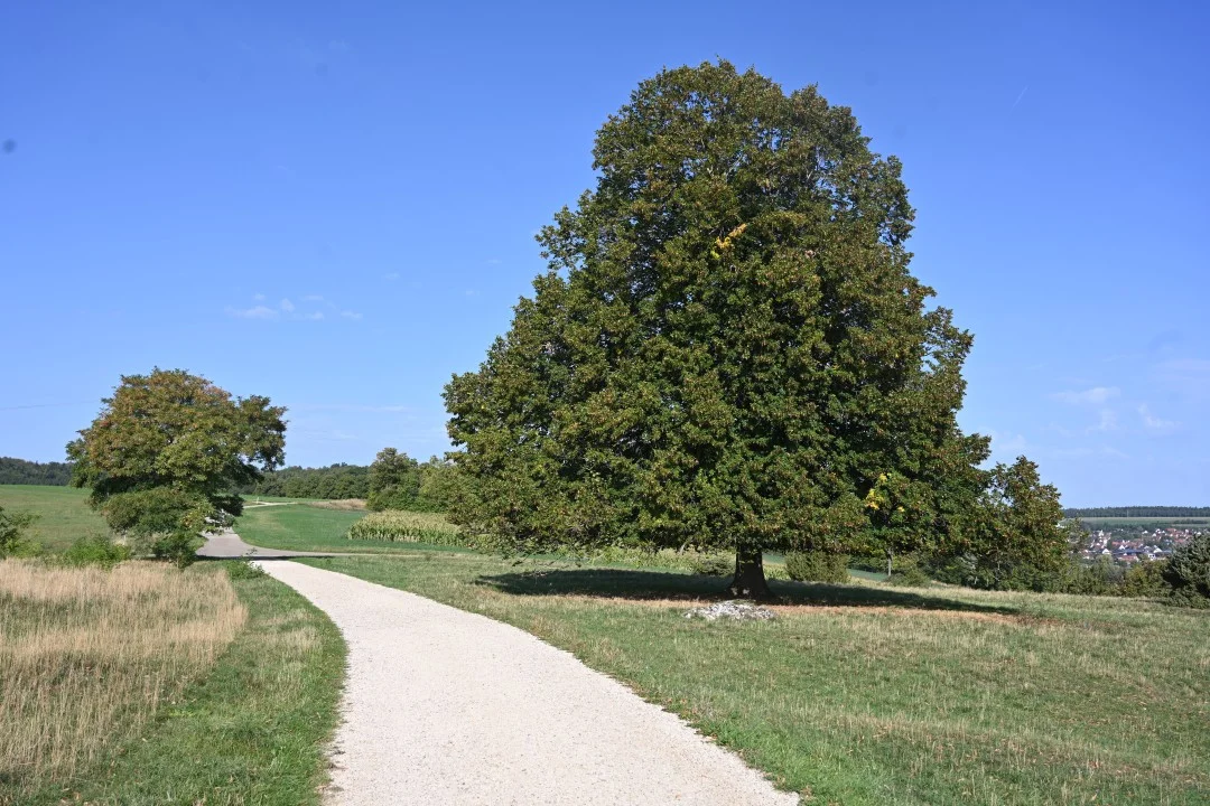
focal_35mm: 32
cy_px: 403
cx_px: 605
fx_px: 1059
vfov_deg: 41.7
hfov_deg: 59.5
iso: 100
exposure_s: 1/400
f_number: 7.1
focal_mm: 31.5
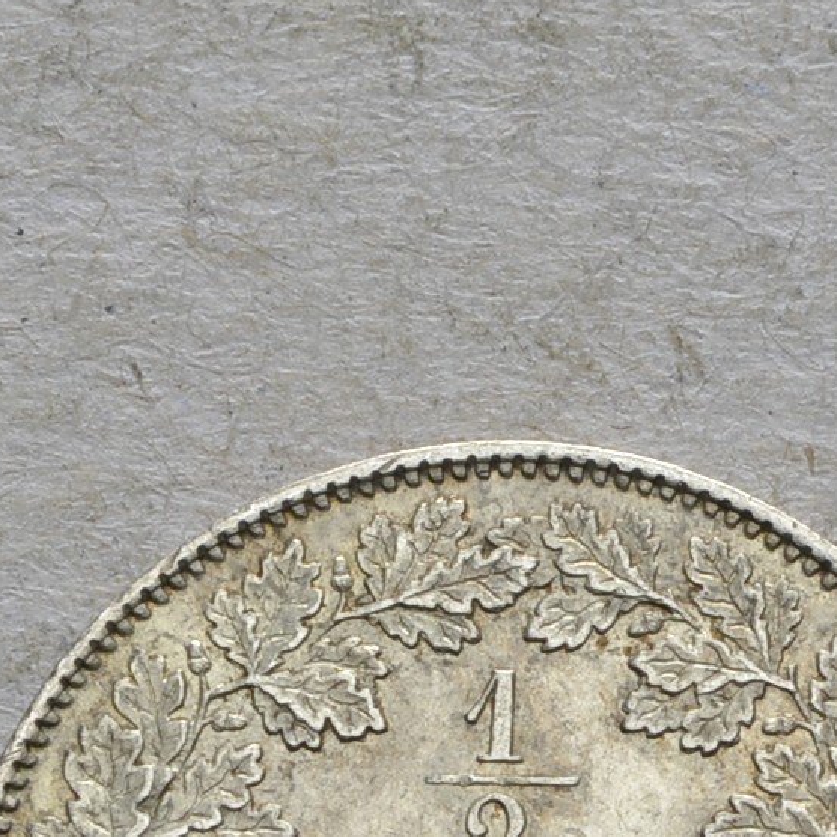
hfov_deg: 5.6
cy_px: 982
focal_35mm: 310
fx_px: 8477
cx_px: 1146
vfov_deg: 5.6
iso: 400
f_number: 14
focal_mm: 55
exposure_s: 1/250
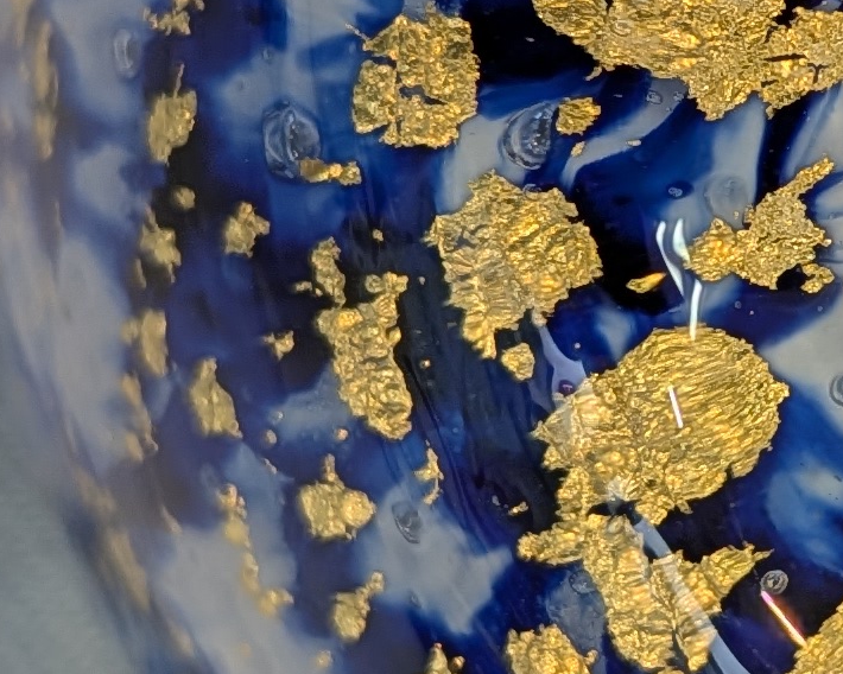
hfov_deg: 14.3
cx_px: 886
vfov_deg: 11.7
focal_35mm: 132
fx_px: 3293
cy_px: 197
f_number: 1.7
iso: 27
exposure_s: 1/392
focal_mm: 4.53
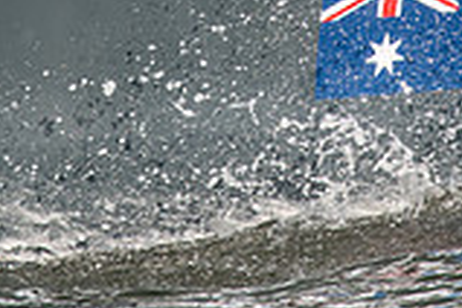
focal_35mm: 2296
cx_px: 235
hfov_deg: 0.9
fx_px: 29463
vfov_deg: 0.6
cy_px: -211
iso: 500
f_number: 5.6
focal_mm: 420
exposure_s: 1/1600
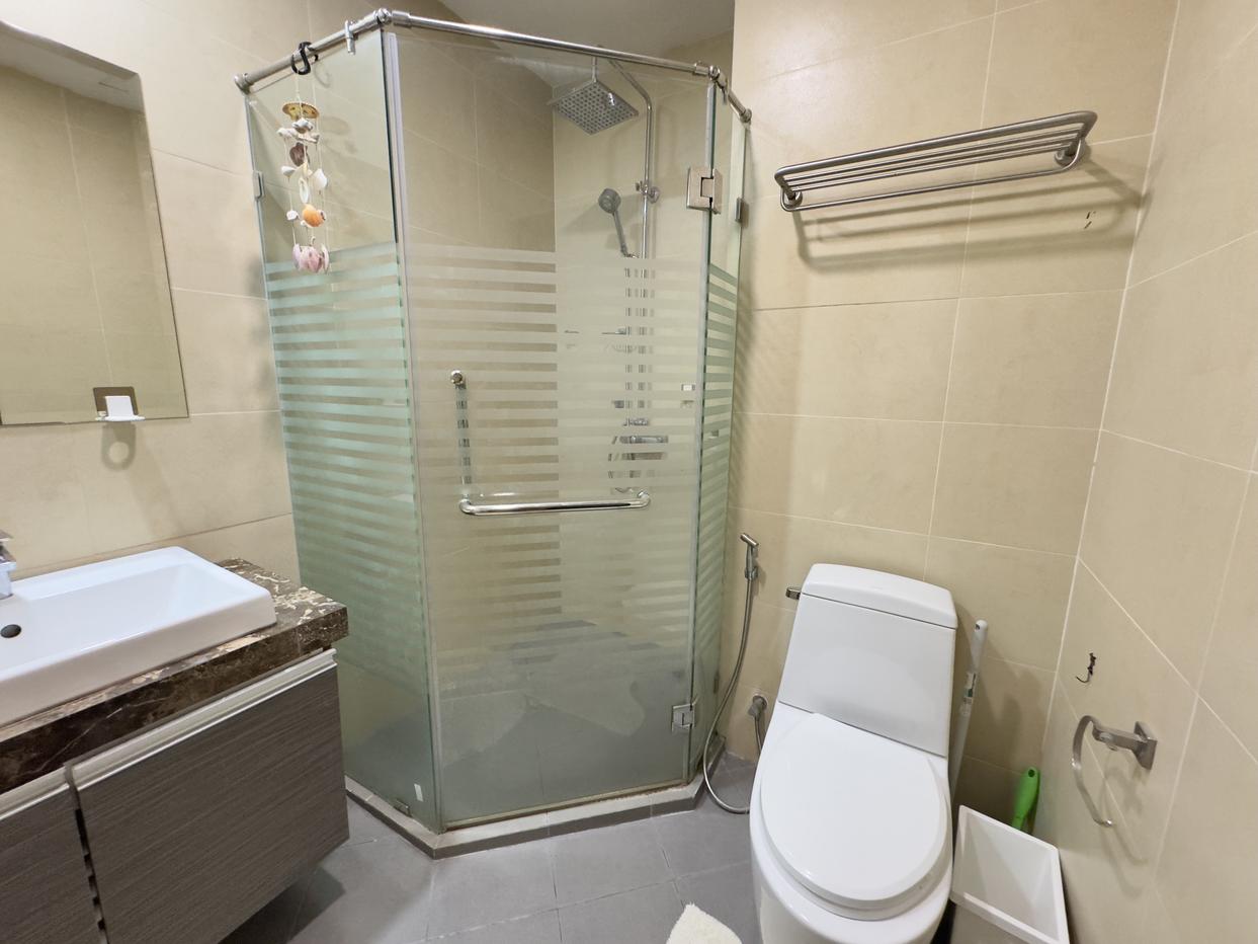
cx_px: 629
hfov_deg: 102.1
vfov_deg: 85.7
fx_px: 509
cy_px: 472
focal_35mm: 14
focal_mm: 2.22
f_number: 2.2
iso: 800
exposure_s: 1/50
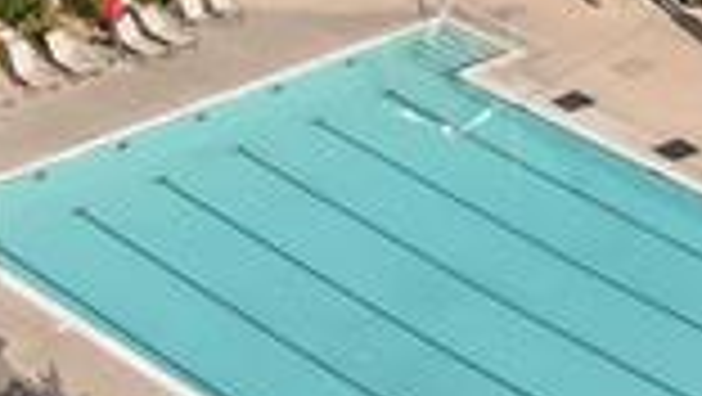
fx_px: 3204
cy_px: -488
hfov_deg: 12.2
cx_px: 886
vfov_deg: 6.8
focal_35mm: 172
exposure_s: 1/350
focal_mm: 4.5
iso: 100
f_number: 2.8
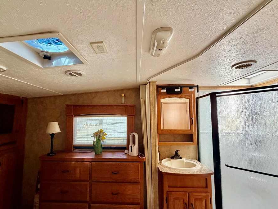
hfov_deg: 94.4
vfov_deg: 78.1
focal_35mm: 16
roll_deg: -0.2
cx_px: 132
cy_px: 109
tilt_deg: +3.8
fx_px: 128
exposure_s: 1/121
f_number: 2.2
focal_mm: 2.22
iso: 200
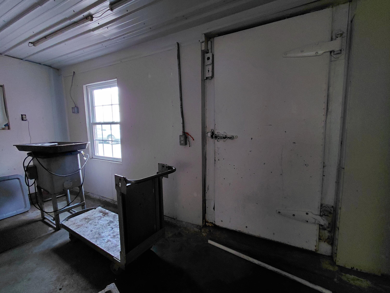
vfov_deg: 78.1
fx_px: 180
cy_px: 146
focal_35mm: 16
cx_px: 195
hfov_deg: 94.5
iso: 400
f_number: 2.2
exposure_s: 1/24
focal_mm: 1.64
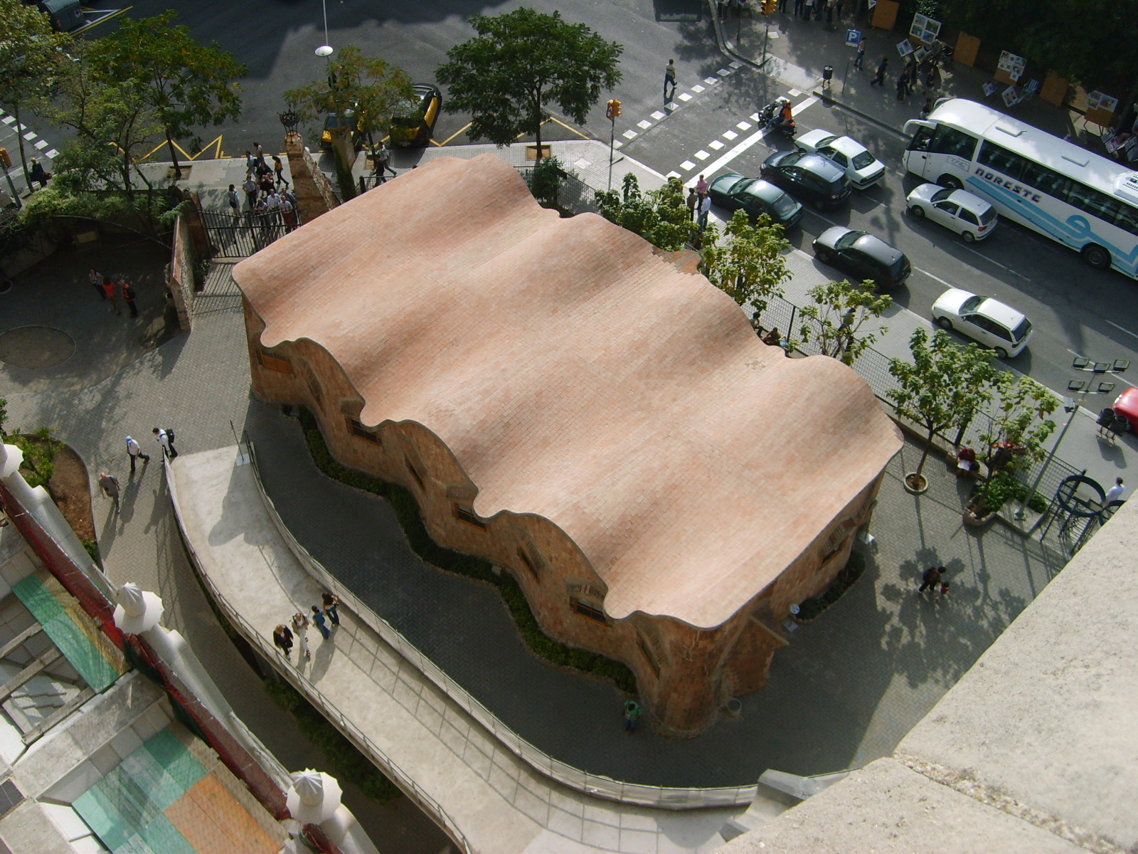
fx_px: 1151
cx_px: 569
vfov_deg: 40.7
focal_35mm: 35
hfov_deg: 52.6
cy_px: 427
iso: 50
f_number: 2.8
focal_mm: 5.8
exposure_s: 1/1000
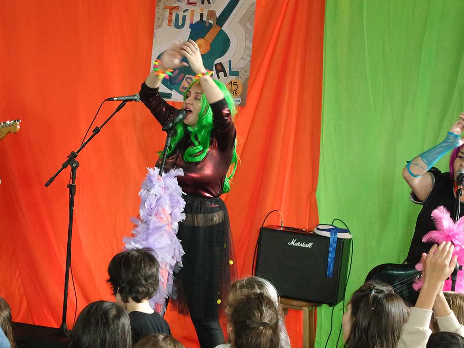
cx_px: 163
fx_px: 1246
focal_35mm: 93
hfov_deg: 21.0
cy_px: 151
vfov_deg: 15.9
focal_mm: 38
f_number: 5
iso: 3200
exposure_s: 1/80
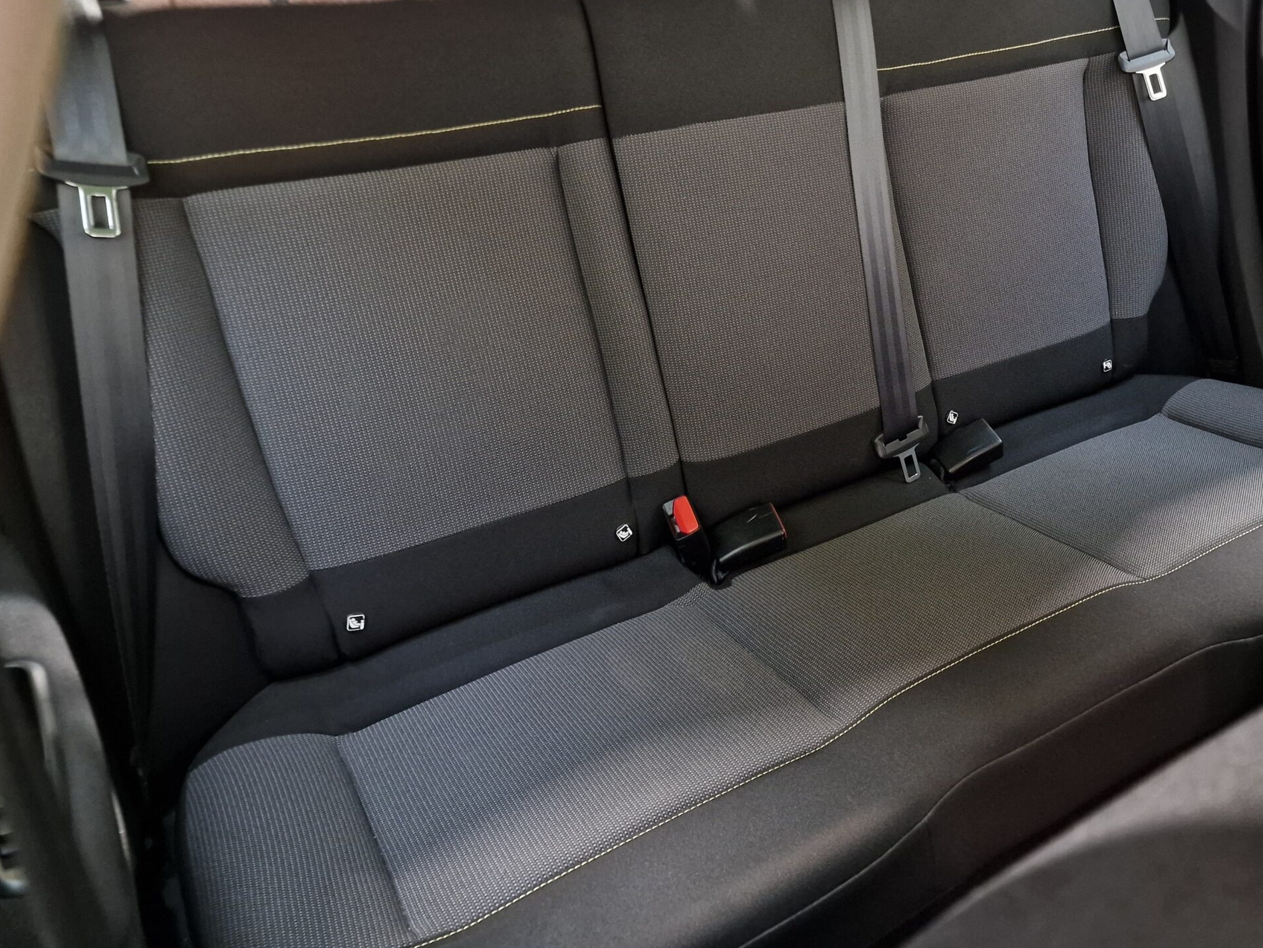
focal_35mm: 31
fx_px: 1131
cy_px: 371
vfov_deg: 45.2
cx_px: 817
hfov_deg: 57.3
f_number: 1.8
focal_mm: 6.4
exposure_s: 1/10
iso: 400
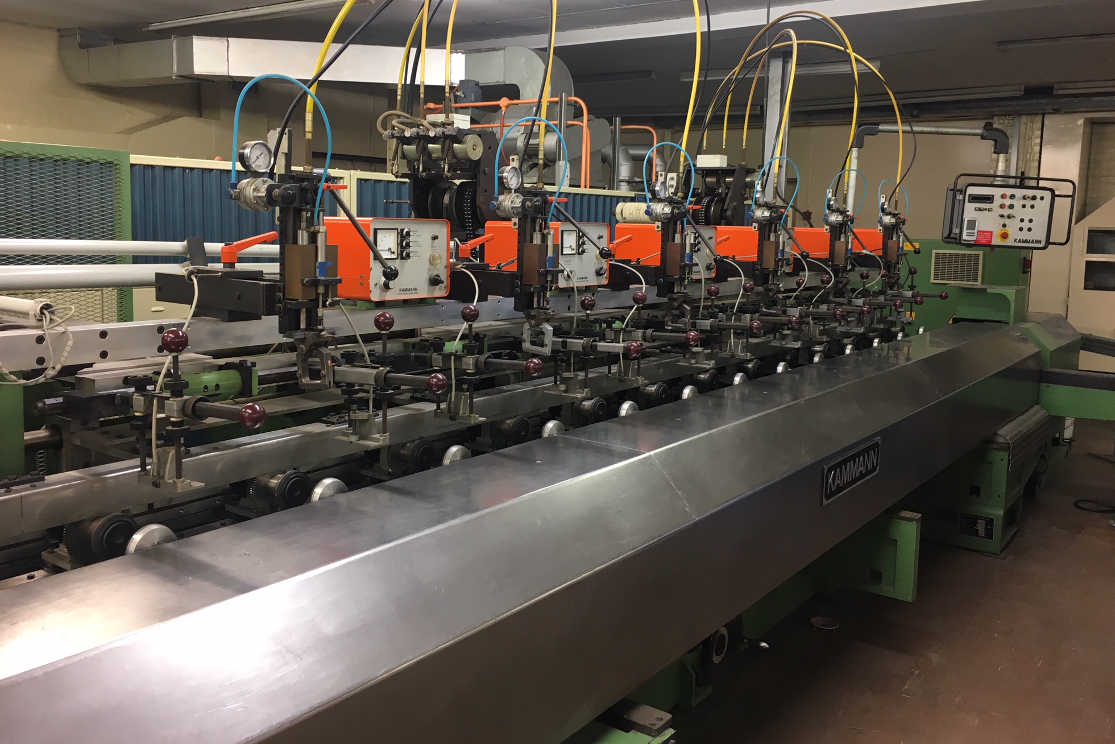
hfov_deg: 60.3
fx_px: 960
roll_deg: -1.7
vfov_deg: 42.2
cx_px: 563
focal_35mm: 31
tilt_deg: -5.7
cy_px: 320
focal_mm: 4.15
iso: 64
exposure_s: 1/33
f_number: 2.2
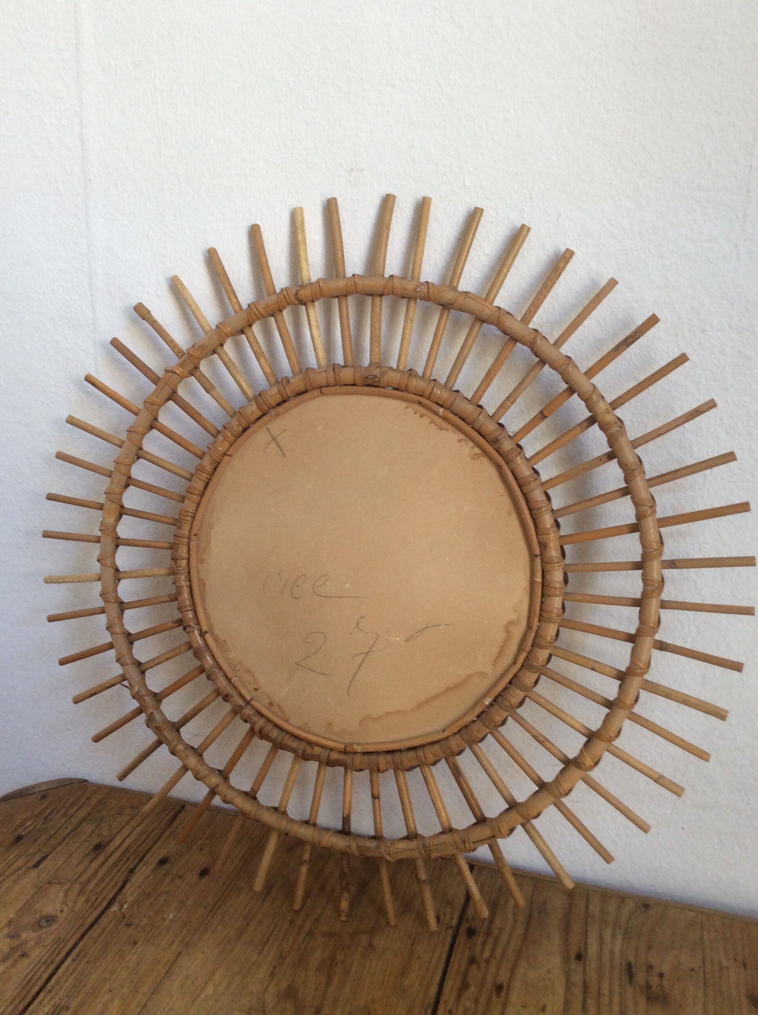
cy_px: 508
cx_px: 379
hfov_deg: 44.1
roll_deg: -1.5
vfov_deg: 56.9
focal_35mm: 32
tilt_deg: -16.5
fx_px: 937
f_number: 2.4
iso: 50
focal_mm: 3.3
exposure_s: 1/25
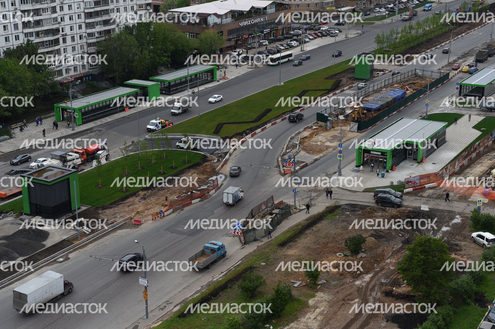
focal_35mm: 58
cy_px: 164
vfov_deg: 23.4
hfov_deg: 34.5
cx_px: 248
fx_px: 797
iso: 1000
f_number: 5.6
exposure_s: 1/3200
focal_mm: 58
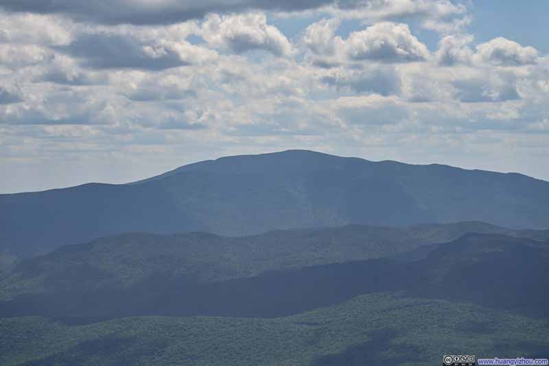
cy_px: 183
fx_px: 1830
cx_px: 274
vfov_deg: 11.4
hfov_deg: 17.1
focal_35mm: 120
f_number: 6.3
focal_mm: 120
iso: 64
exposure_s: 1/1250
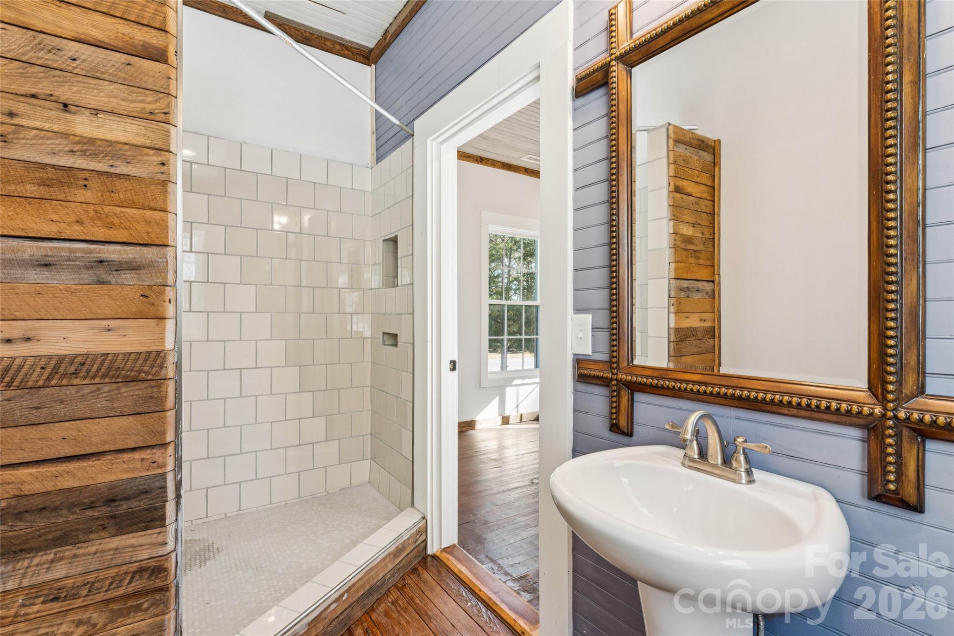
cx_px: 477
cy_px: 318
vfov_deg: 71.1
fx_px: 445
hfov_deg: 94.0
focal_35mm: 17
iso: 100
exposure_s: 1/1.67
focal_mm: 16.8
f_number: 13
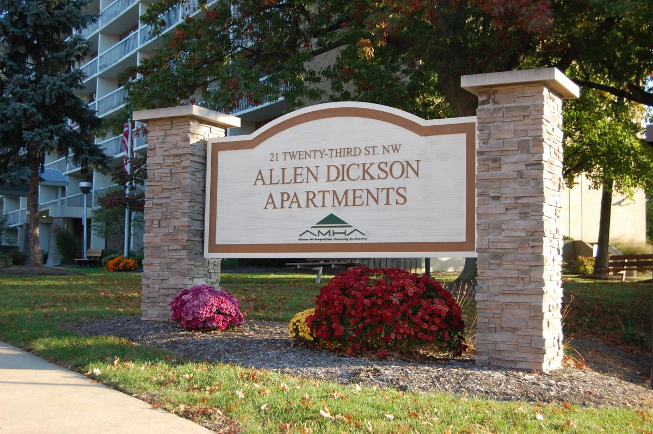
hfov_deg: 41.2
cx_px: 326
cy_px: 217
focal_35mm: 48
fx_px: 870
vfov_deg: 28.0
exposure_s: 1/160
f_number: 6.3
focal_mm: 32
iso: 200
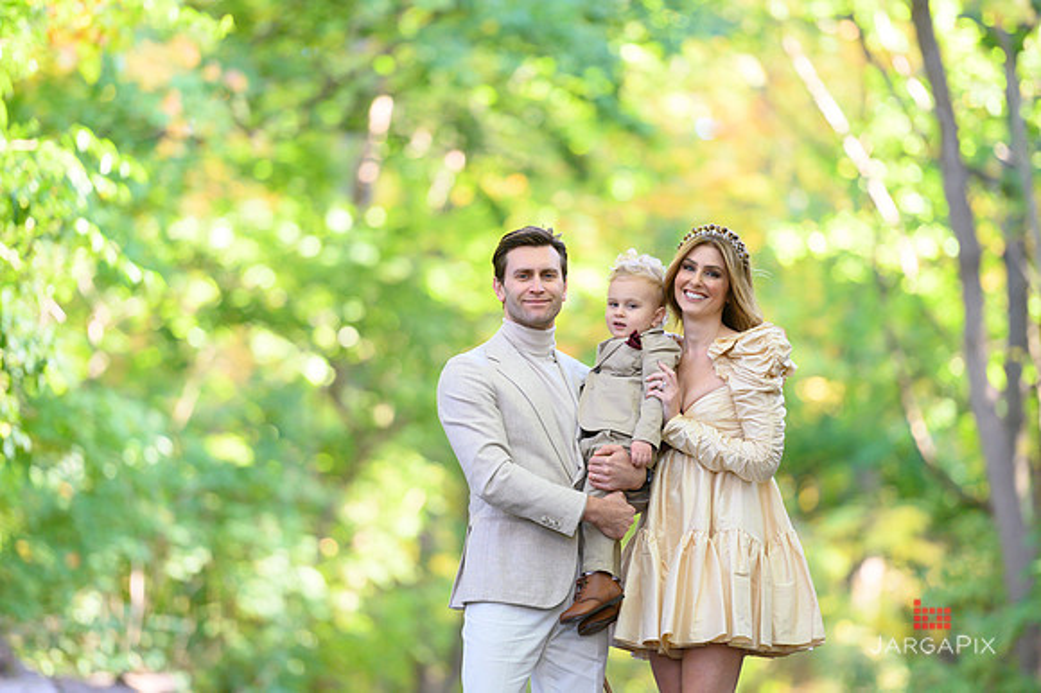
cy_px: 346
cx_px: 520
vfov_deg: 6.9
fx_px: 5780
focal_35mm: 200
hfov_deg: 10.3
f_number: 3.2
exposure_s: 1/200
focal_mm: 200
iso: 1600
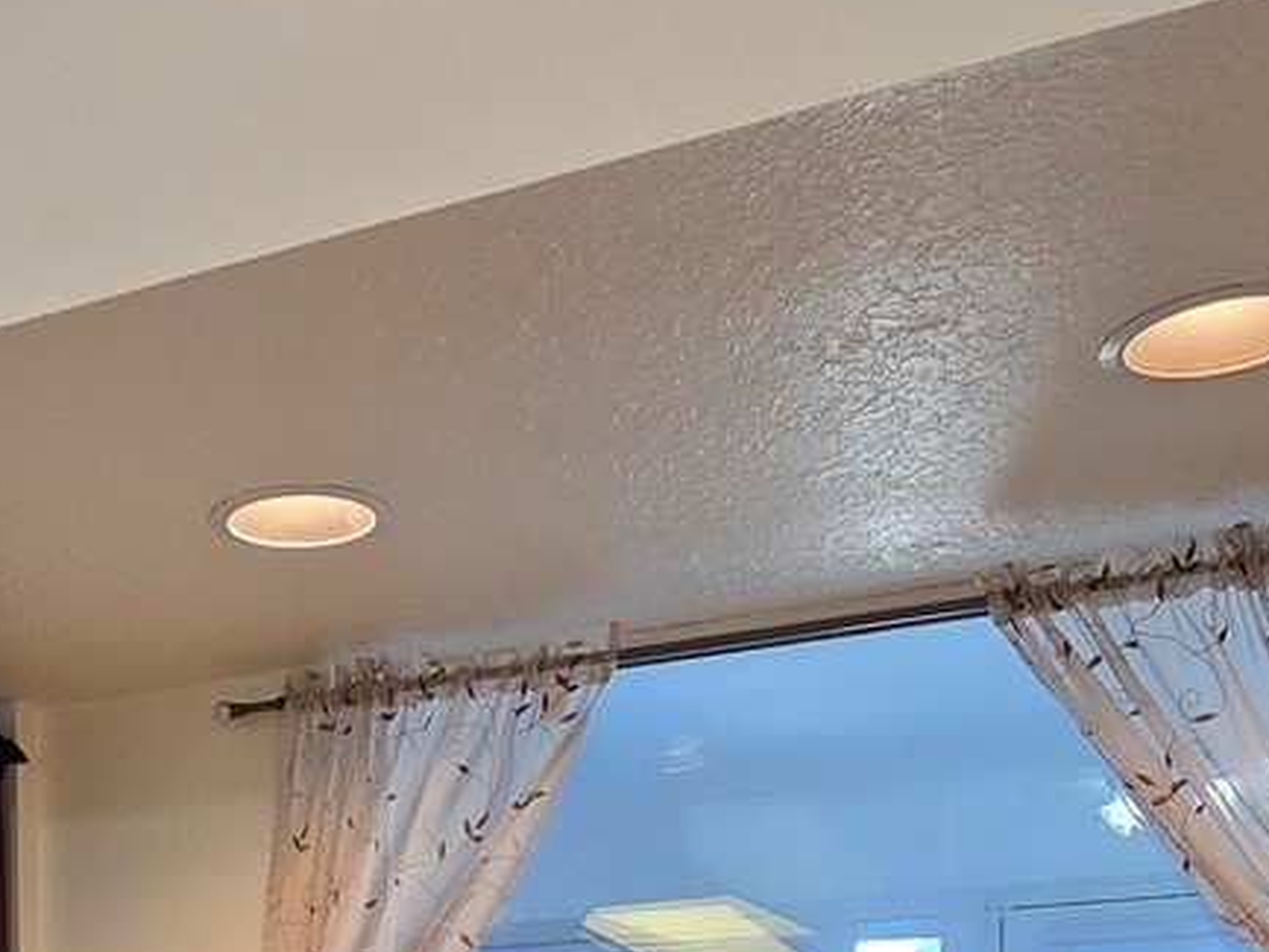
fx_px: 1760
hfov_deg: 38.2
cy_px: 1345
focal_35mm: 48
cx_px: 258
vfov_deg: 24.8
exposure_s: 1/60
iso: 125
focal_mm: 2.2
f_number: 2.2
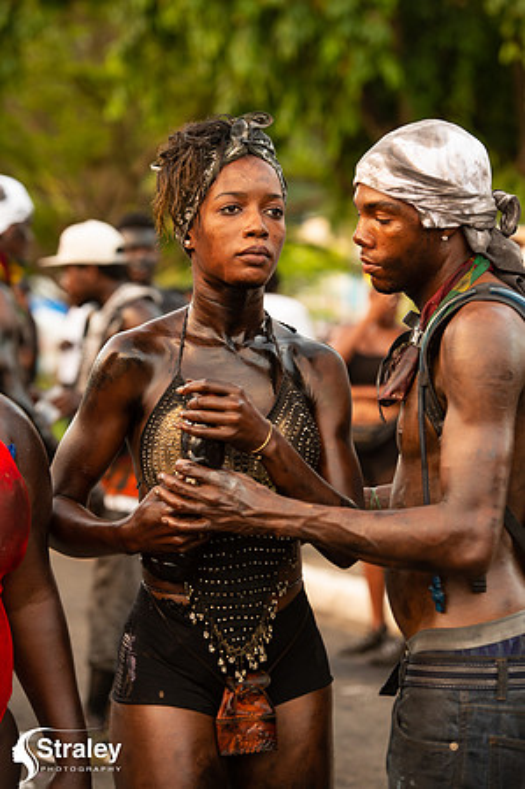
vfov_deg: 17.7
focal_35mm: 116
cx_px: 262
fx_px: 2543
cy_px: 394
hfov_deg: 11.8
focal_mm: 116
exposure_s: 1/200
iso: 1250
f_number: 5
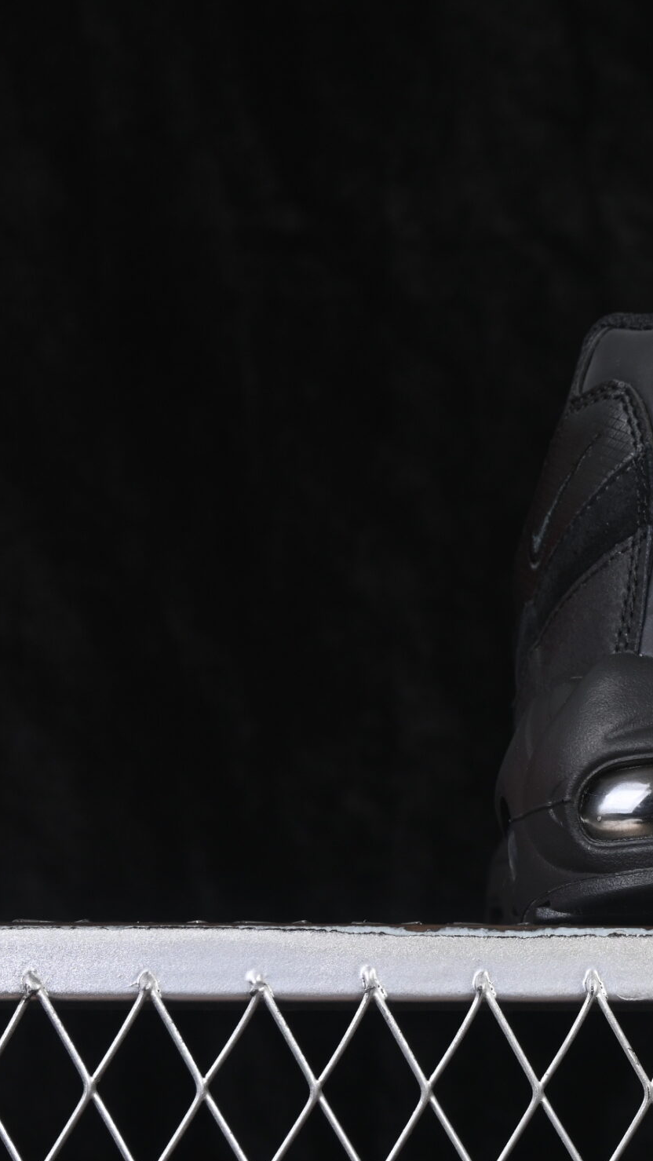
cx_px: 947
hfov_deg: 8.7
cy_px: 511
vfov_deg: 15.8
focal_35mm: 136
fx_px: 4186
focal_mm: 50
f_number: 6.3
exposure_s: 1/60
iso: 160
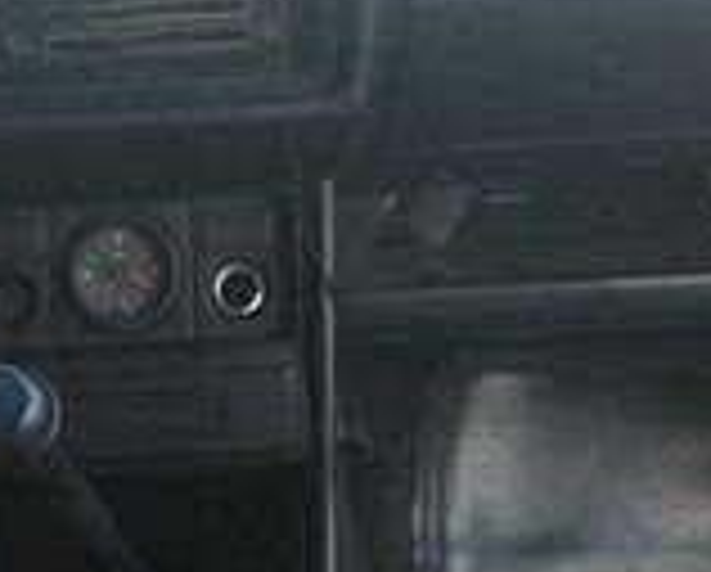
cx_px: 130
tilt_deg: -39.2
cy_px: 718
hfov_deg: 16.1
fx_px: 2488
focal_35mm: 118
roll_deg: +3.5
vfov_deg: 12.7
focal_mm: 4.15
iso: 64
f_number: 2.2
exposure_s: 1/33
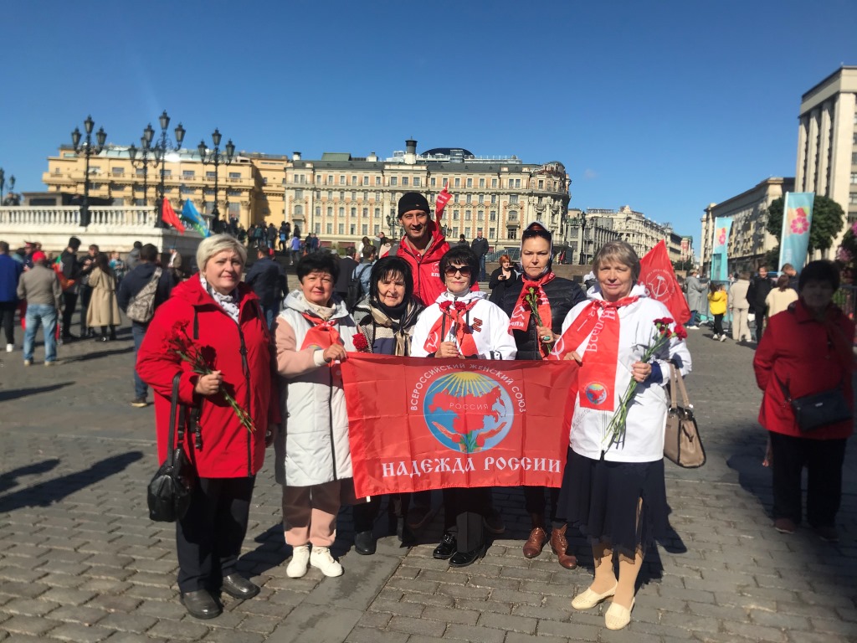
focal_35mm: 28
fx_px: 693
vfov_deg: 49.7
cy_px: 322
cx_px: 428
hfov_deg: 63.4
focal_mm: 3.99
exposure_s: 1/3690
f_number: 1.8
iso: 20
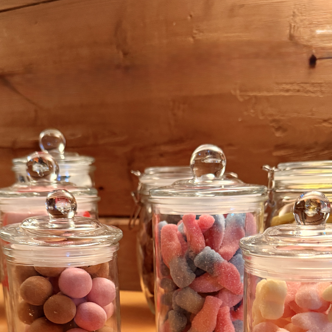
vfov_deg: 36.8
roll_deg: +0.2
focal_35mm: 42
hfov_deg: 40.0
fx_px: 456
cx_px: 185
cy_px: 315
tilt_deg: -16.7
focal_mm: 6.76
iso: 500
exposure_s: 1/50
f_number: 1.78
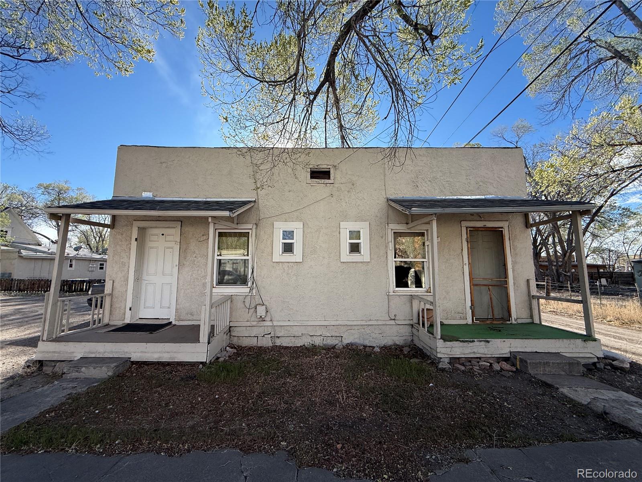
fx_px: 260
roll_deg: -0.7
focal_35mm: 14
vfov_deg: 85.7
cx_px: 321
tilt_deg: +7.2
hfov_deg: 102.1
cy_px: 241
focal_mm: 2.22
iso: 64
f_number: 2.2
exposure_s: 1/760
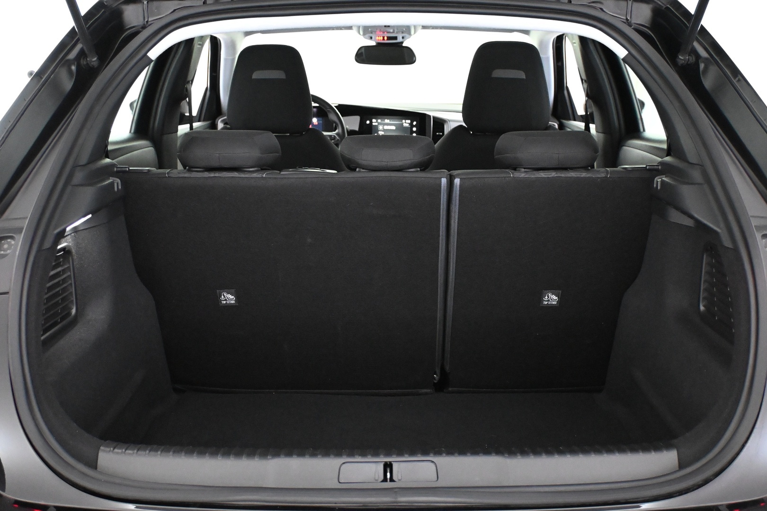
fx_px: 879
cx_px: 384
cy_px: 256
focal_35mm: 41
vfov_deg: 32.4
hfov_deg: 47.2
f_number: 4.5
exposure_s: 1/60
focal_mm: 27.5
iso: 7200
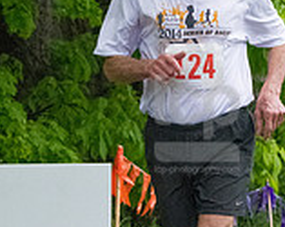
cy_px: 123
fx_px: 2383
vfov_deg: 5.5
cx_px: 197
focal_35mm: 283
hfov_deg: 6.8
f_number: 5.6
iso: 6400
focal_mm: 70
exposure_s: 1/1250
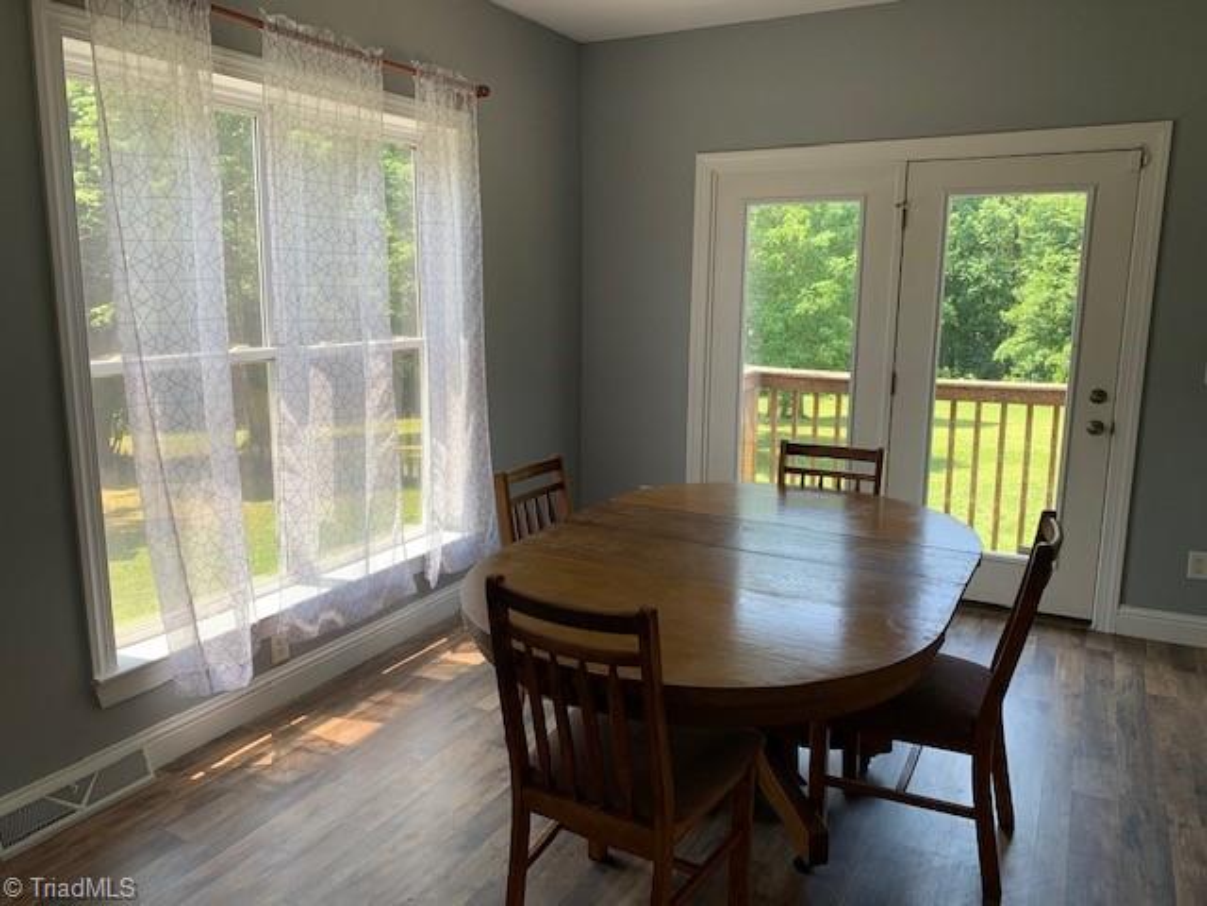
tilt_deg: -11.2
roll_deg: -1.3
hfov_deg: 67.3
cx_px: 604
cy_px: 453
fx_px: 907
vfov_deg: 53.1
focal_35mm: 26
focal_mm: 4.25
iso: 25
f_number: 1.8
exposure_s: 1/147
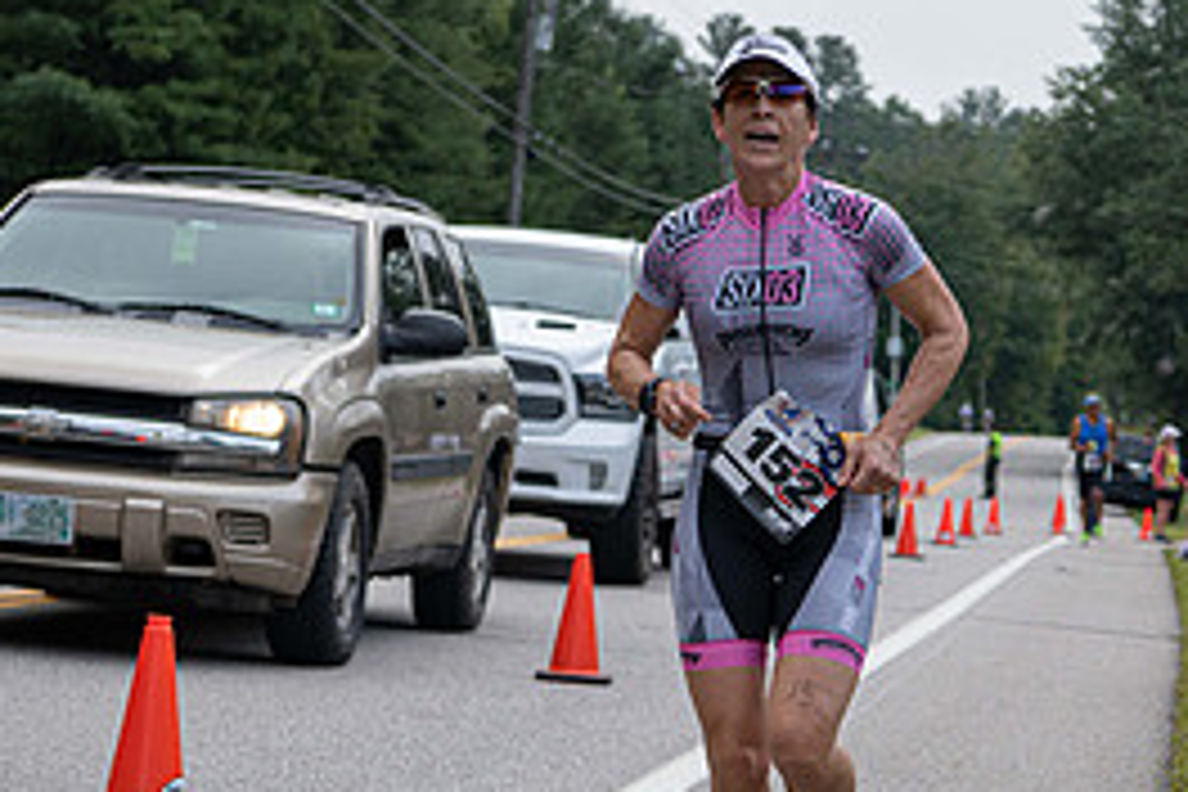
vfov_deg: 10.4
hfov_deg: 15.5
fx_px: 4356
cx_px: 680
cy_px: 596
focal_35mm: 132
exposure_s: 1/500
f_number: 4.5
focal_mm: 60
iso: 200
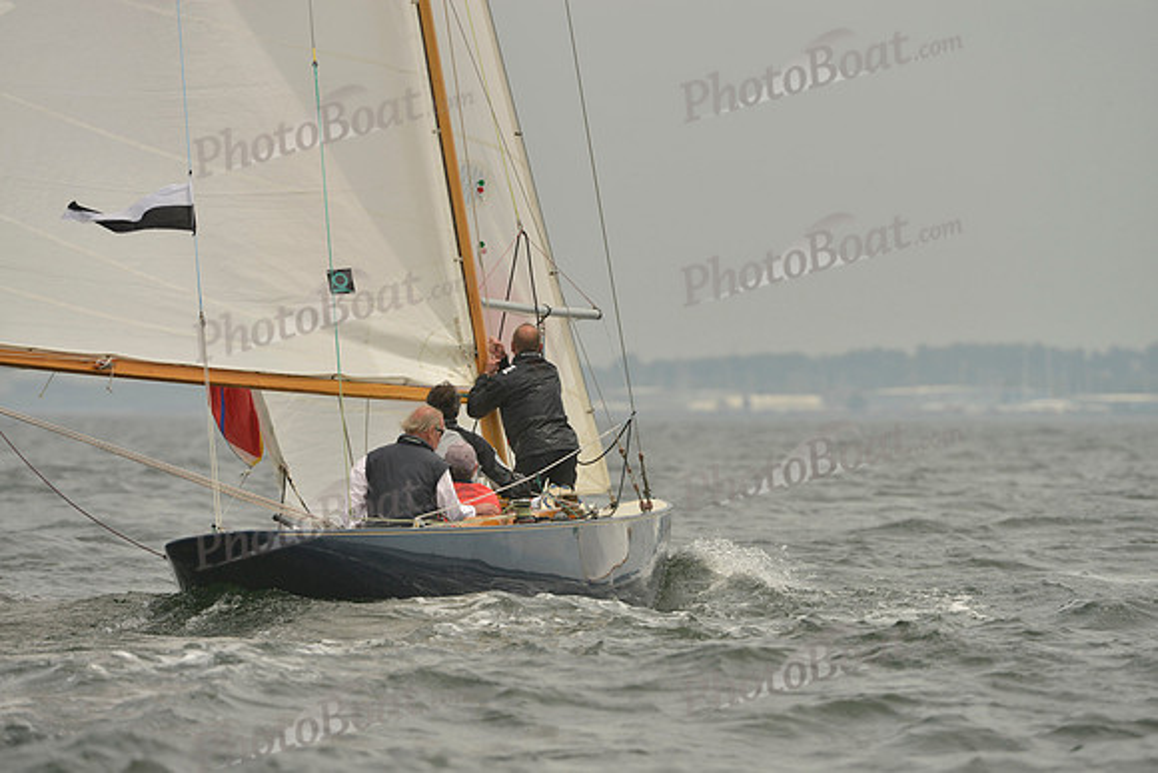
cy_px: 386
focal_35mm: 400
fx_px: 12869
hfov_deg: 5.2
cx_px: 579
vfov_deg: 3.4
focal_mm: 400
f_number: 7.1
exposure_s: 1/1250
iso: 280
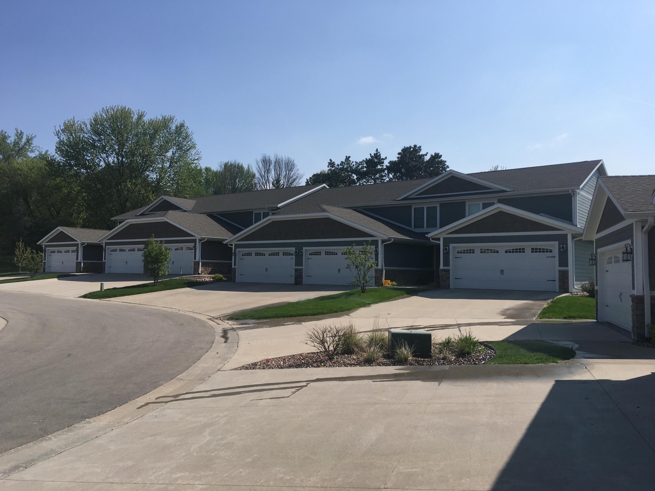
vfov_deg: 48.2
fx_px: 549
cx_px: 328
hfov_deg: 61.7
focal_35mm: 29
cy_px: 246
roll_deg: -0.9
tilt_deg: +4.7
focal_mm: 4.15
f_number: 2.2
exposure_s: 1/2024
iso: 25
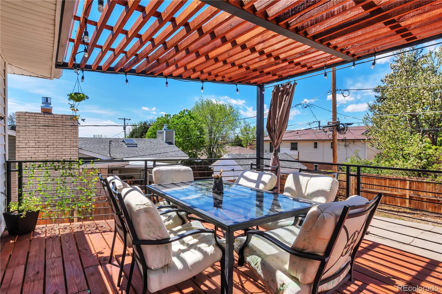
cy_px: 147
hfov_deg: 86.9
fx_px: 233
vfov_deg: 64.5
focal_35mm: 19
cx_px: 221
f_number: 16
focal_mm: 13
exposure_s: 1/100
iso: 100
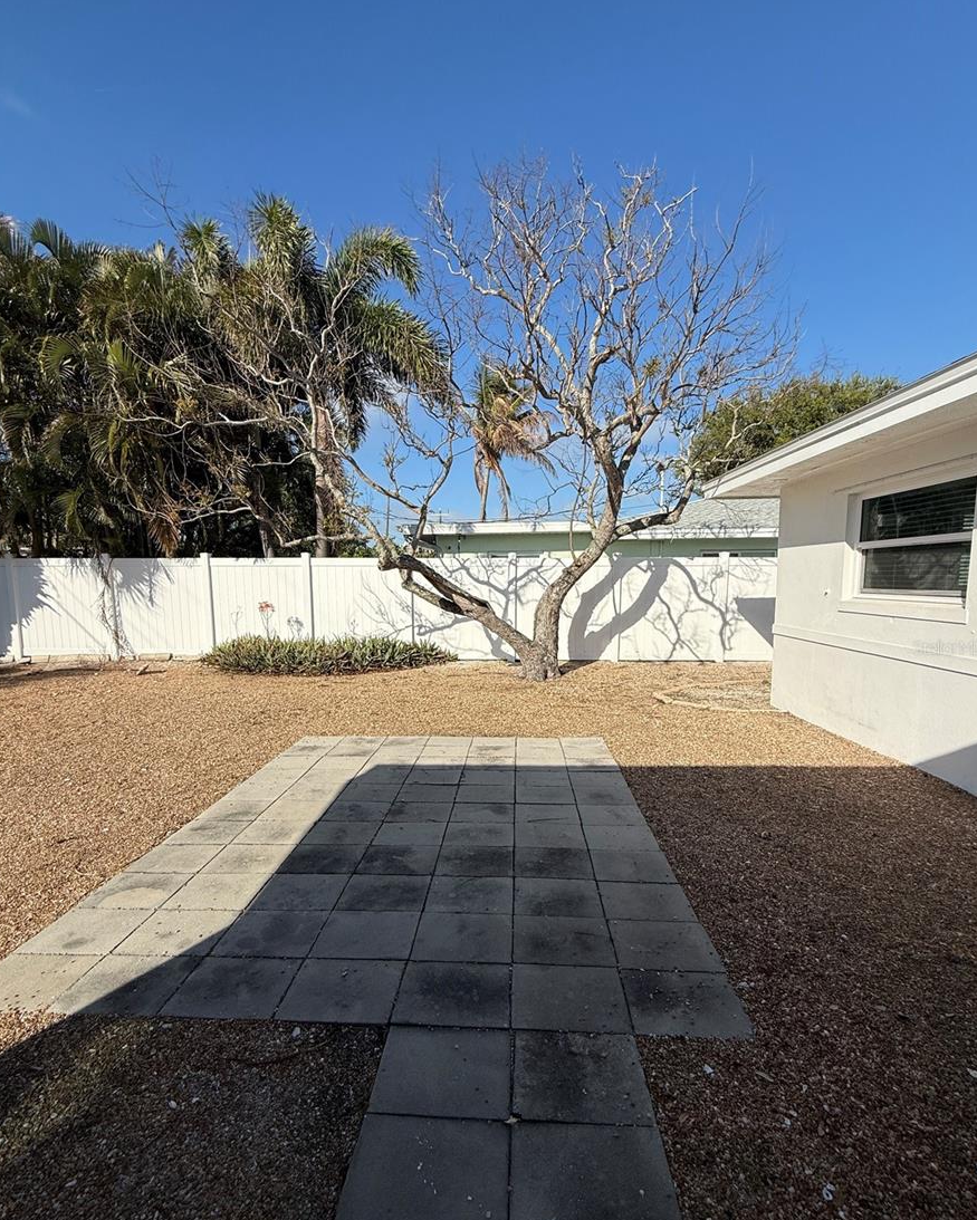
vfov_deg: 96.7
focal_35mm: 15
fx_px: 542
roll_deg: +0.6
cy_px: 647
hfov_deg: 84.1
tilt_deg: -6.1
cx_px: 490
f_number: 2.2
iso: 50
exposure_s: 1/3663
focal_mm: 2.22
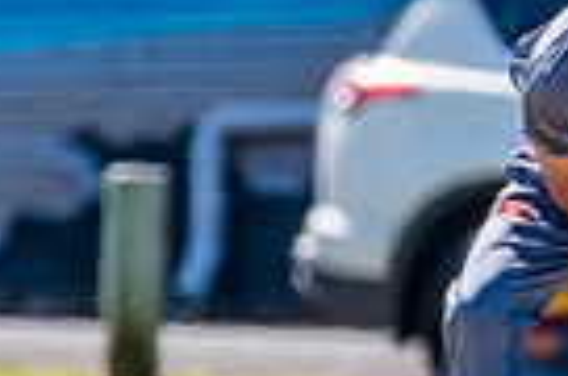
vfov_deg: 0.5
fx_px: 41635
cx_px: 576
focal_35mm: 2645
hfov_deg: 0.8
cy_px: 299
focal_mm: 600
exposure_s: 1/2000
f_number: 6.3
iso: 640
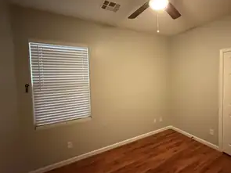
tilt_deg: -2.4
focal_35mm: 19
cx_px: 144
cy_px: 81
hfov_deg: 83.1
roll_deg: +1.3
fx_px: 127
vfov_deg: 68.6
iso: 1250
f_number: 2.2
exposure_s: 1/60
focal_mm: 2.22
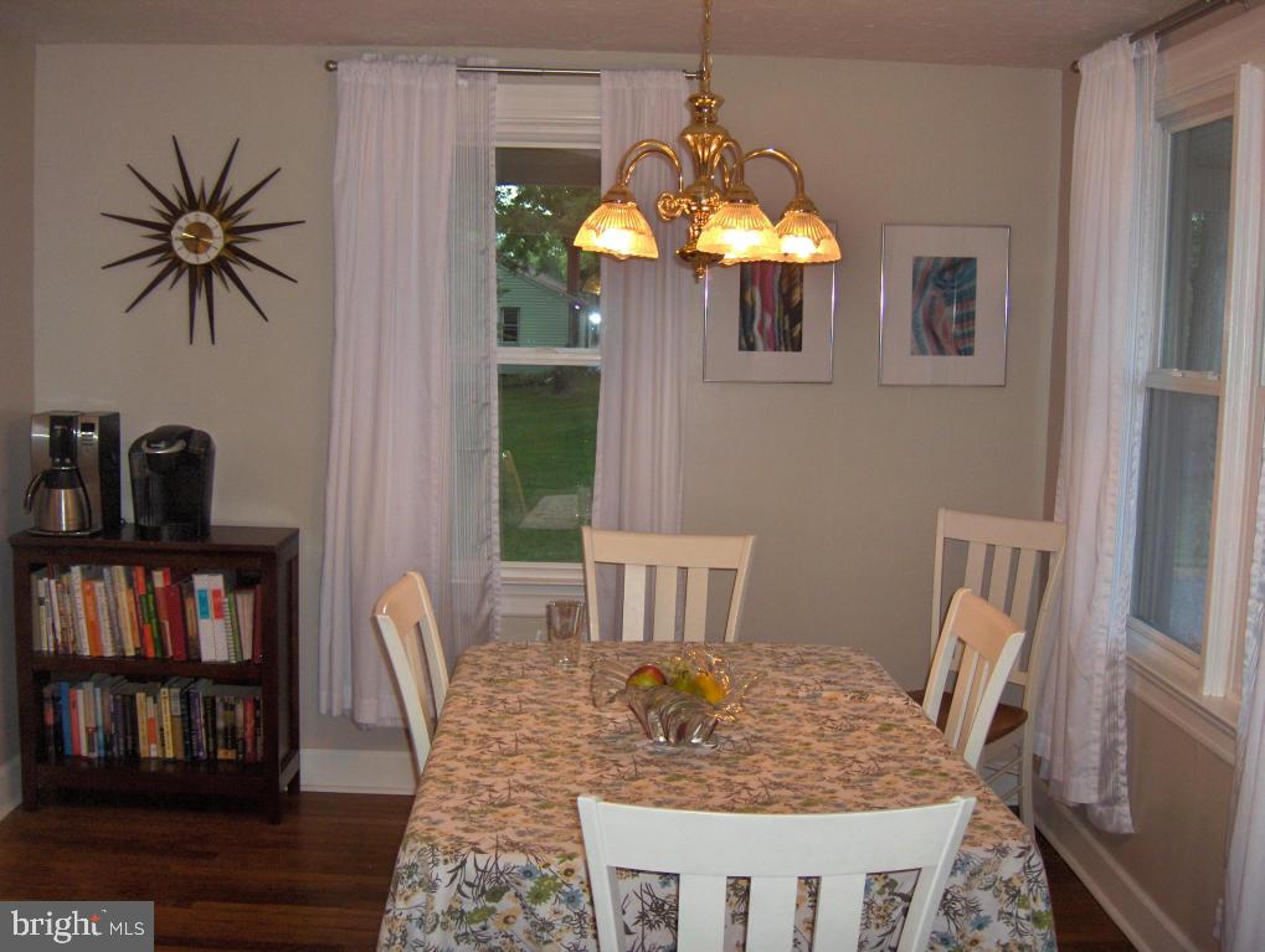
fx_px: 1427
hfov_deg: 47.8
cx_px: 632
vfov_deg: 36.9
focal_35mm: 39
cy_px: 476
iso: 100
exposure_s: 1/60
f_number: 2.8
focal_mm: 8
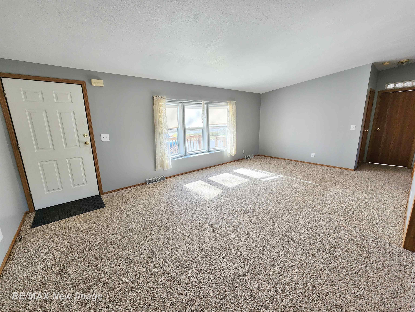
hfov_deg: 106.2
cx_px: 208
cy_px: 156
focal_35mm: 13
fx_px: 156
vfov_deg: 89.9
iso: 80
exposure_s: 1/60
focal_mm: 2.2
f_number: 2.2
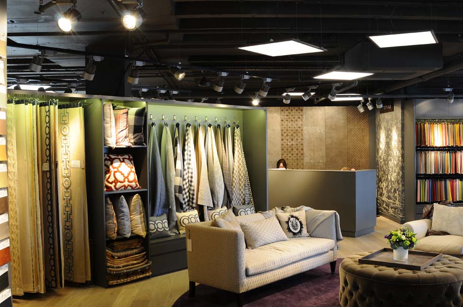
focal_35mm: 37
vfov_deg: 35.8
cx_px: 229
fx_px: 475
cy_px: 154
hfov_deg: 51.9
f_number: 8
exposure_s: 1/3
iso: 200
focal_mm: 24
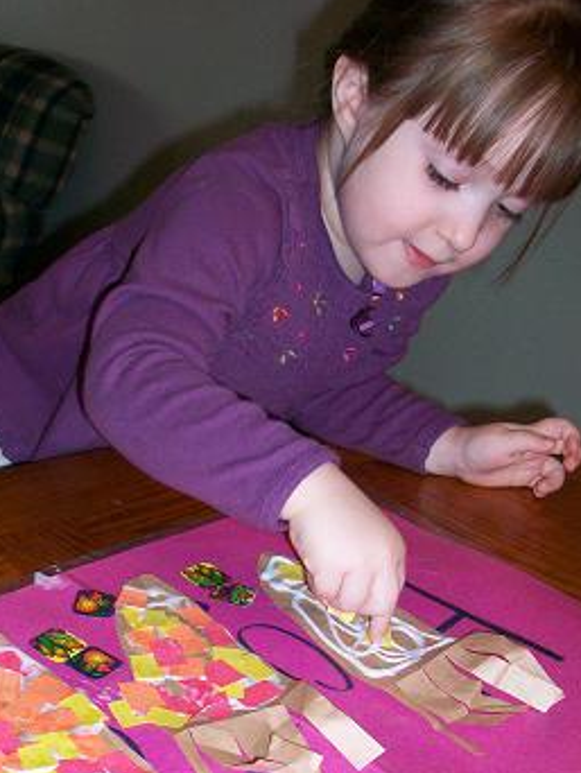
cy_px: 537
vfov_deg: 39.0
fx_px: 1073
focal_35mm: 48
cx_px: 166
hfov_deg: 29.9
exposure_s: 1/60
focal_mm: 5.7
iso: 120
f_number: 2.8
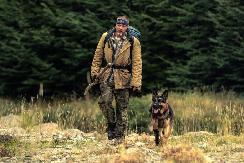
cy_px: 82
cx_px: 122
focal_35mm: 293
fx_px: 1986
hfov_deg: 7.0
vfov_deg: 4.7
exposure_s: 1/2000
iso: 1600
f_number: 6.3
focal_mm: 293
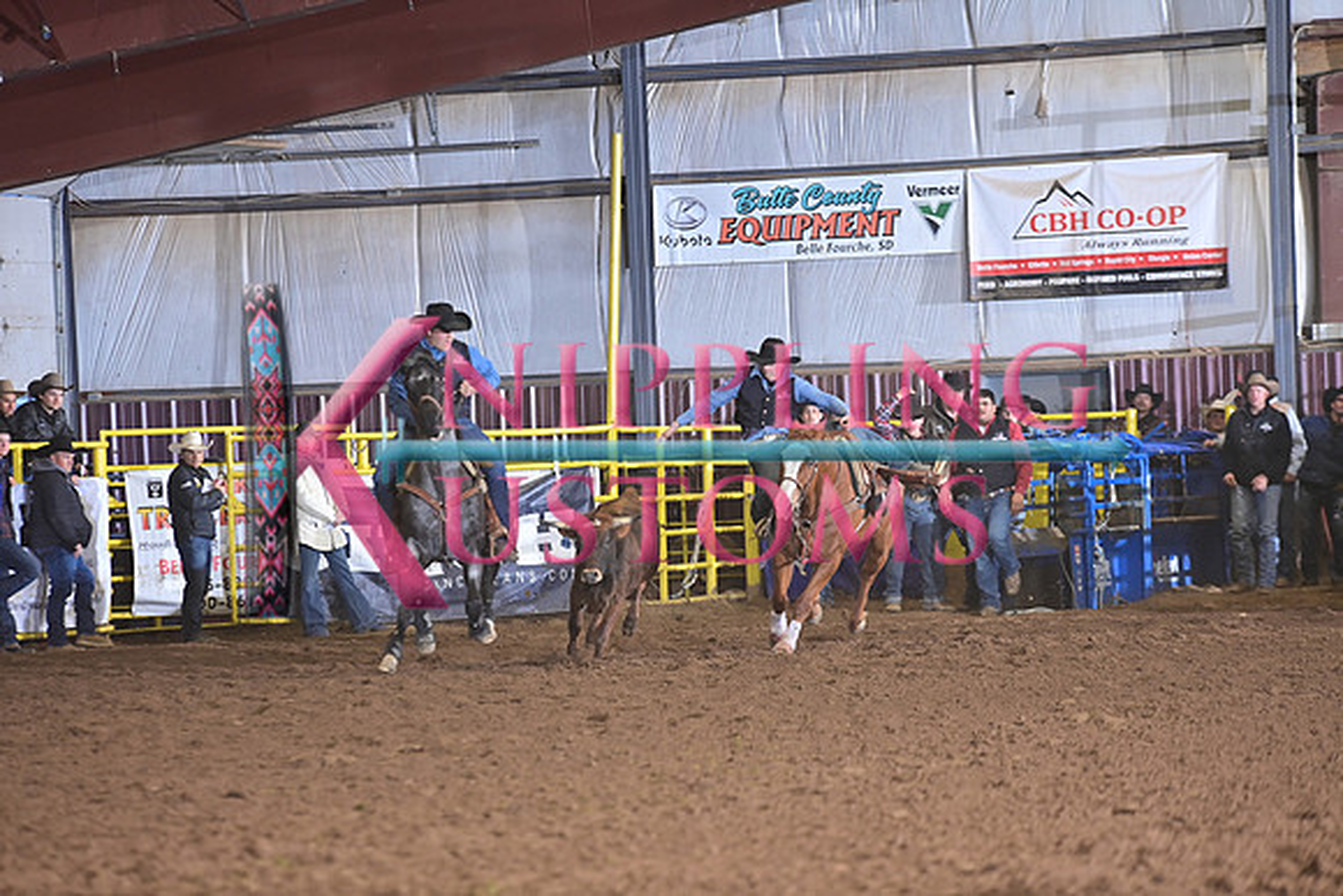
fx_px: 7463
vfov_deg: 6.9
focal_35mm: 200
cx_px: 672
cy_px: 448
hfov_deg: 10.3
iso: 1250
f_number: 3.2
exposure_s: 1/200
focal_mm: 200
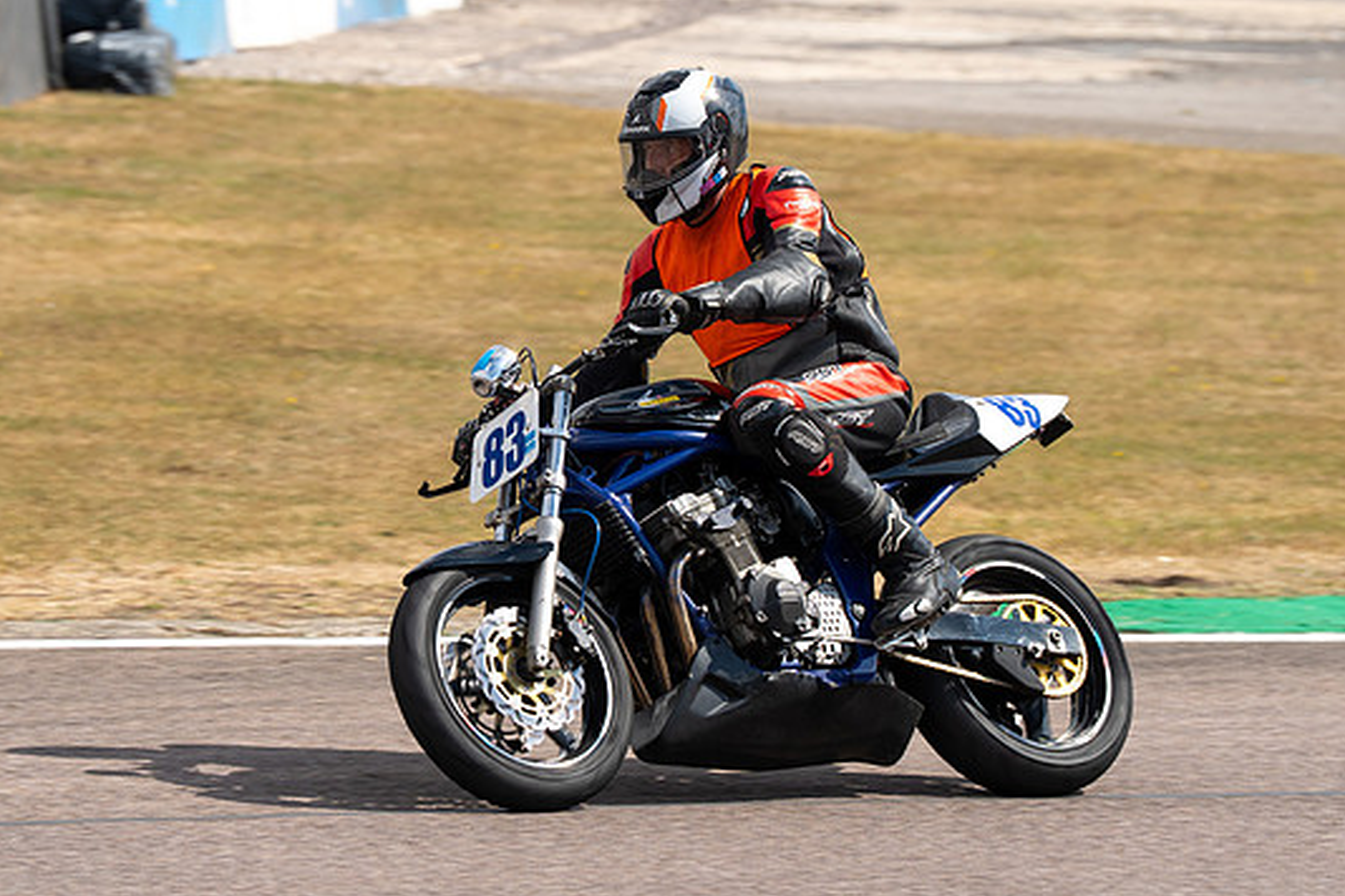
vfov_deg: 4.6
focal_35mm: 299
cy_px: 497
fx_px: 11170
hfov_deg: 6.9
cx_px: 592
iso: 125
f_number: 7.1
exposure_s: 1/500
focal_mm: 200
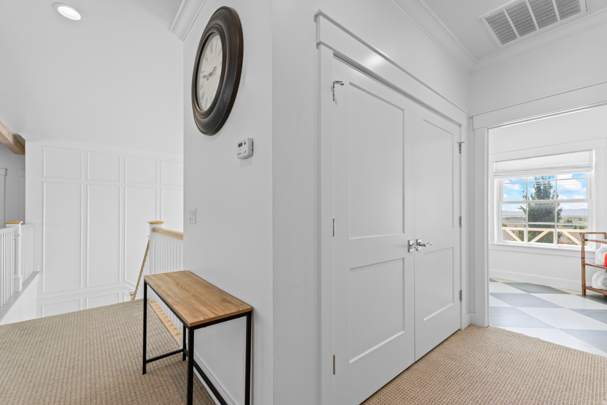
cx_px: 304
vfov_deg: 77.3
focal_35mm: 15
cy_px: 202
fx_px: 253
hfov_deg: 100.4
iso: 320
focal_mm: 10
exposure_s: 1/20
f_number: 7.1
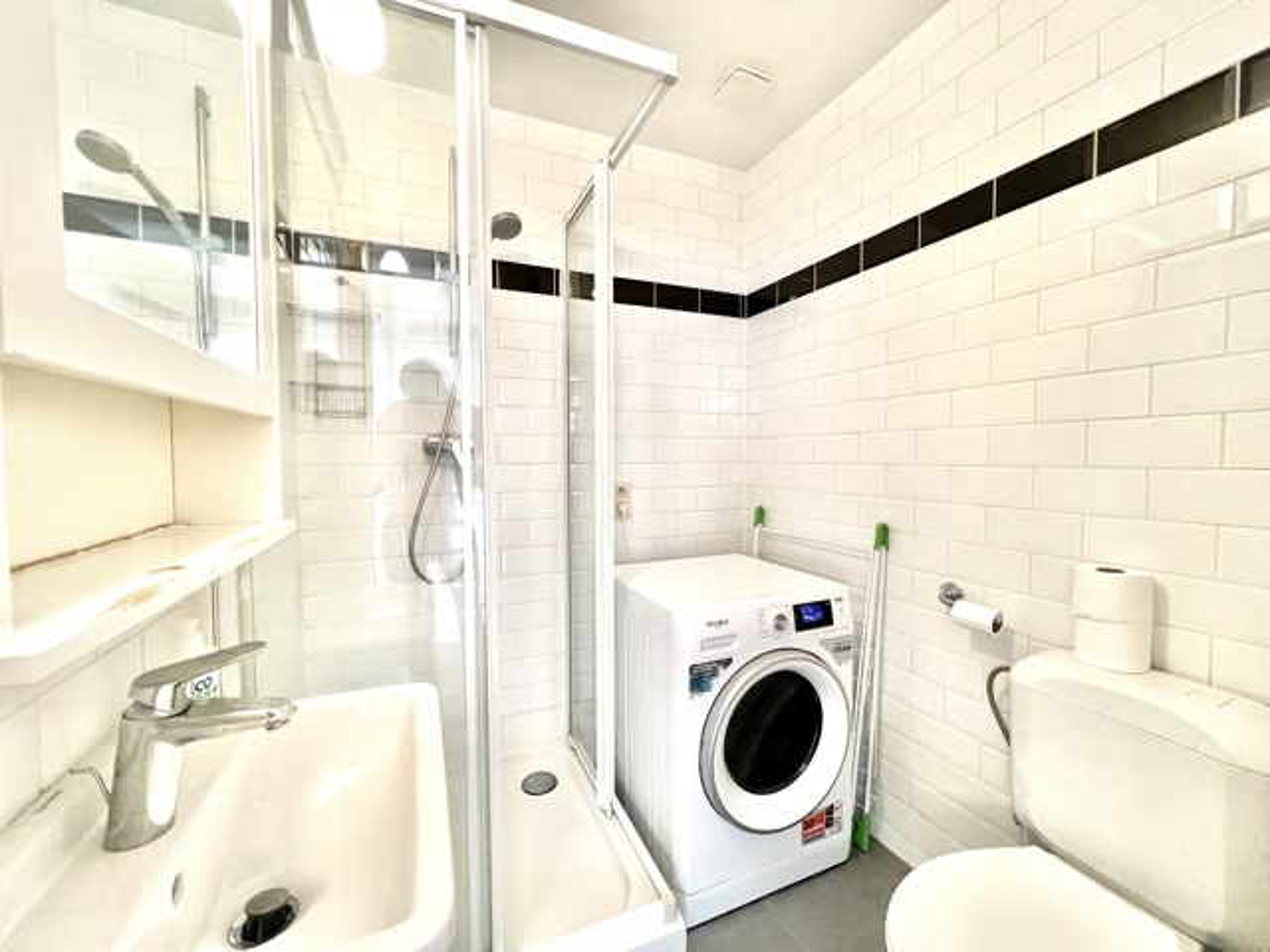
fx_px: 477
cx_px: 635
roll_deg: +0.6
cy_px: 476
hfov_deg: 106.2
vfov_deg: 89.9
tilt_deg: -2.5
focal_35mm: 13
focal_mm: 1.57
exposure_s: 1/50
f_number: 1.8
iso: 320
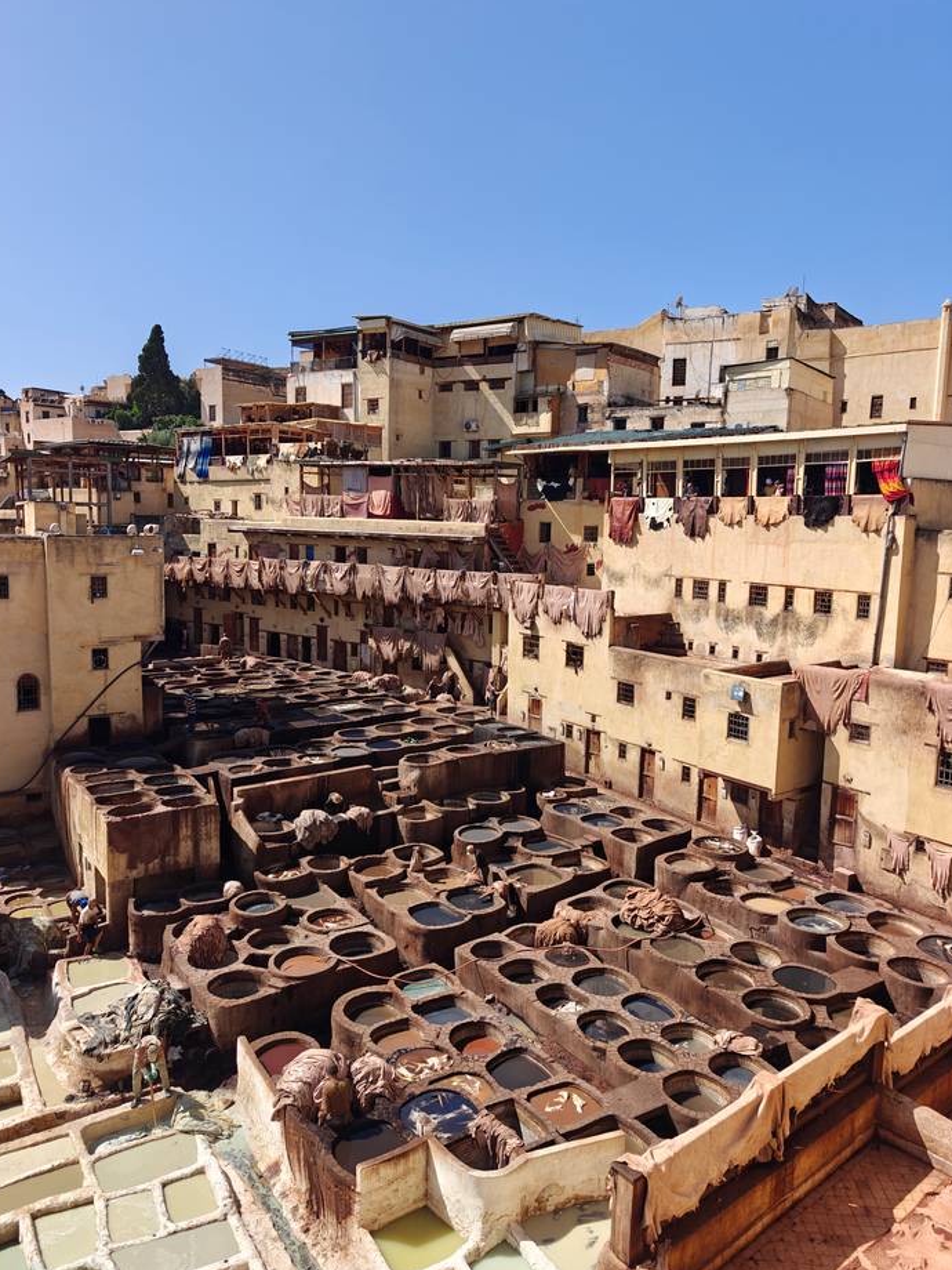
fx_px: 880
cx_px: 462
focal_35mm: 24
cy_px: 634
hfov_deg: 56.8
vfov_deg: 71.6
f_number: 1.6
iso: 50
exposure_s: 1/1360
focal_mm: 6.06
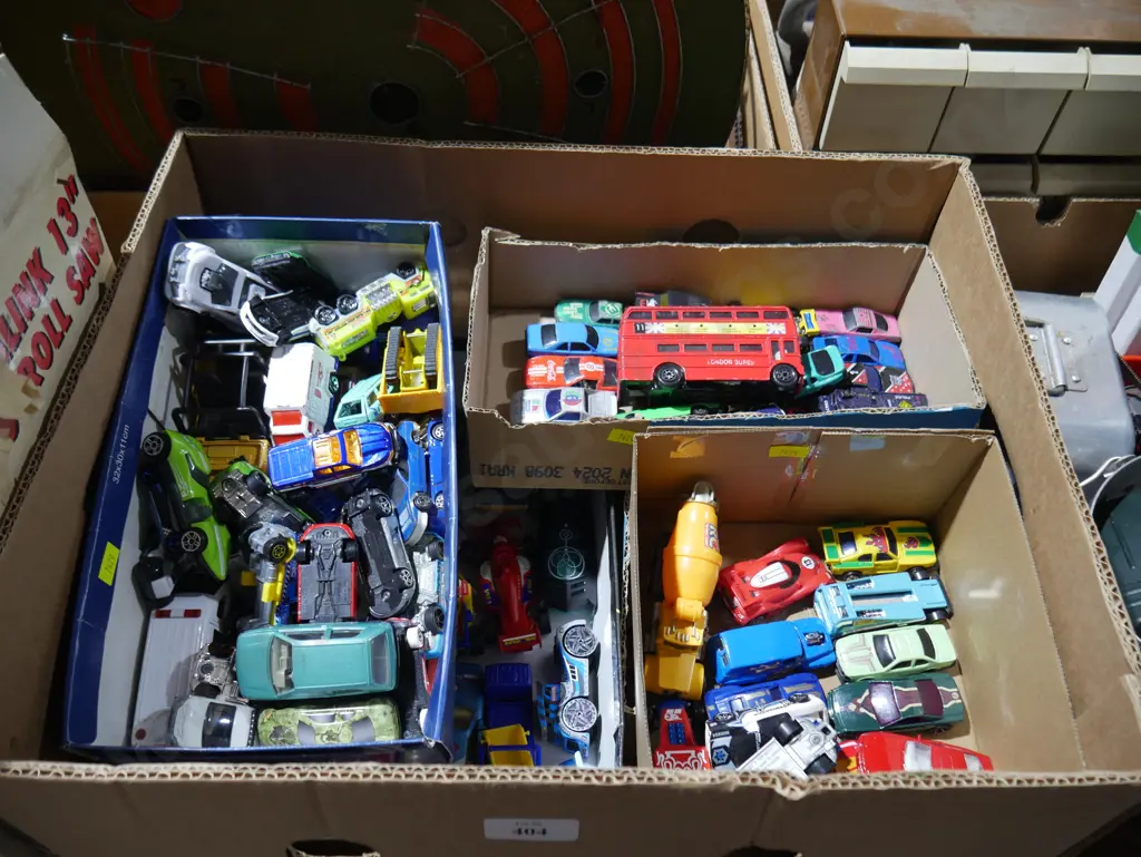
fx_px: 923
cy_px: 428
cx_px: 570
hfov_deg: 63.4
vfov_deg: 49.8
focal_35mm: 28
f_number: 3.5
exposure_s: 1/60
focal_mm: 14
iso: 500
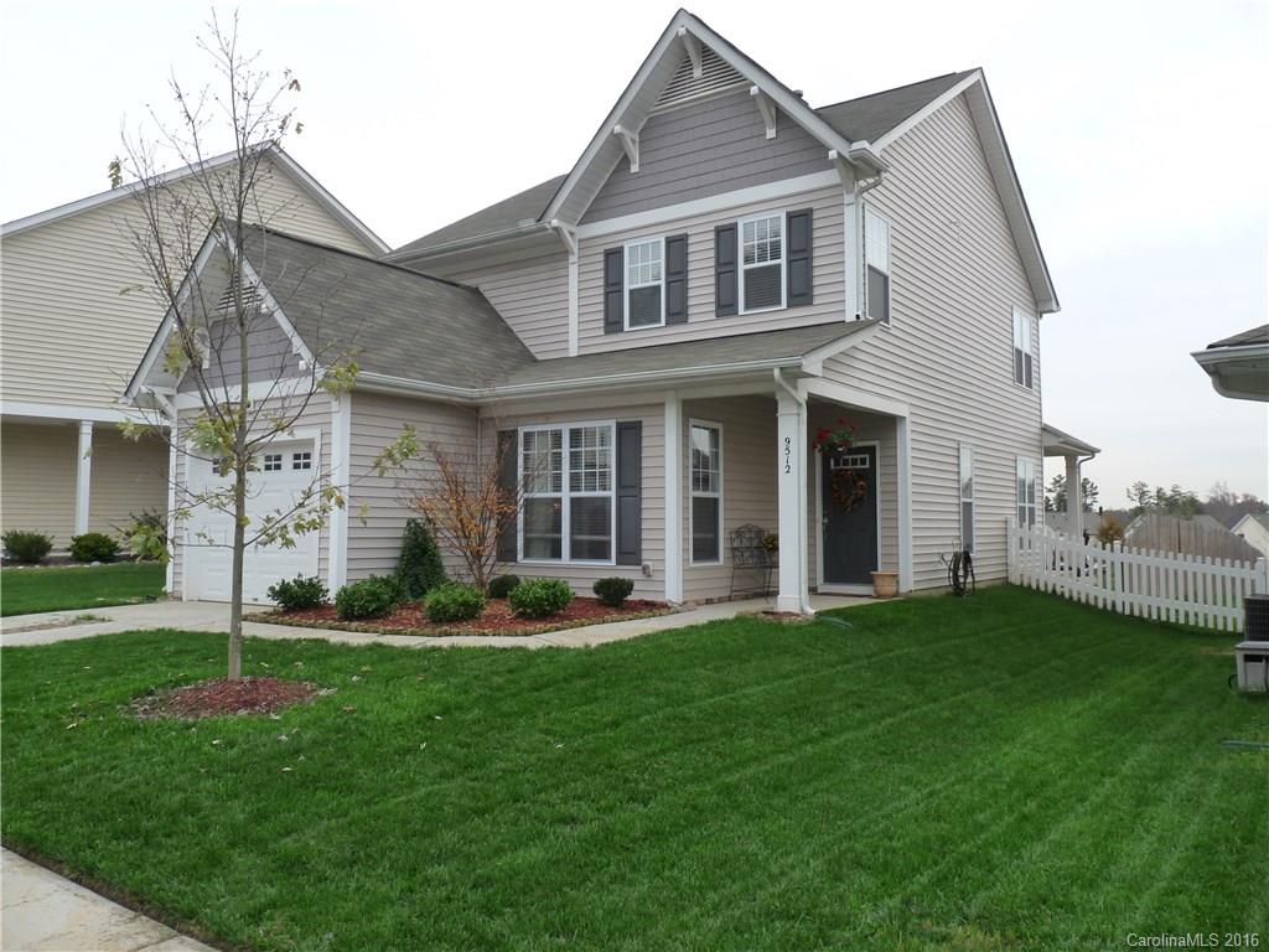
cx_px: 634
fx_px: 990
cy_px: 476
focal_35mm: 27
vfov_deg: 51.4
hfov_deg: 65.3
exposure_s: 1/160
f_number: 4
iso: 160
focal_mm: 4.8
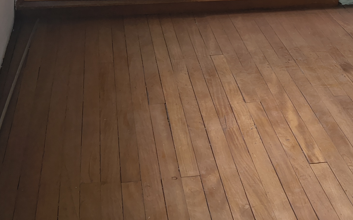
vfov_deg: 16.1
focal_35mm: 71
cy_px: -147
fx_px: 683
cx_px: 239
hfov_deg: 28.8
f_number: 1.8
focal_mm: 5.56
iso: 278
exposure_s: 1/120
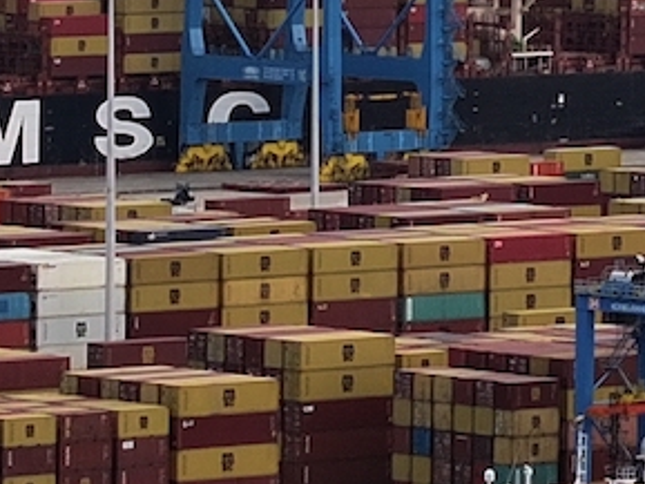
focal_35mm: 533
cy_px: -161
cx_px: 703
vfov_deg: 2.8
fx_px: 9936
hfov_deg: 3.7
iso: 150
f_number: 2.8
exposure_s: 1/80
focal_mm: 19.35
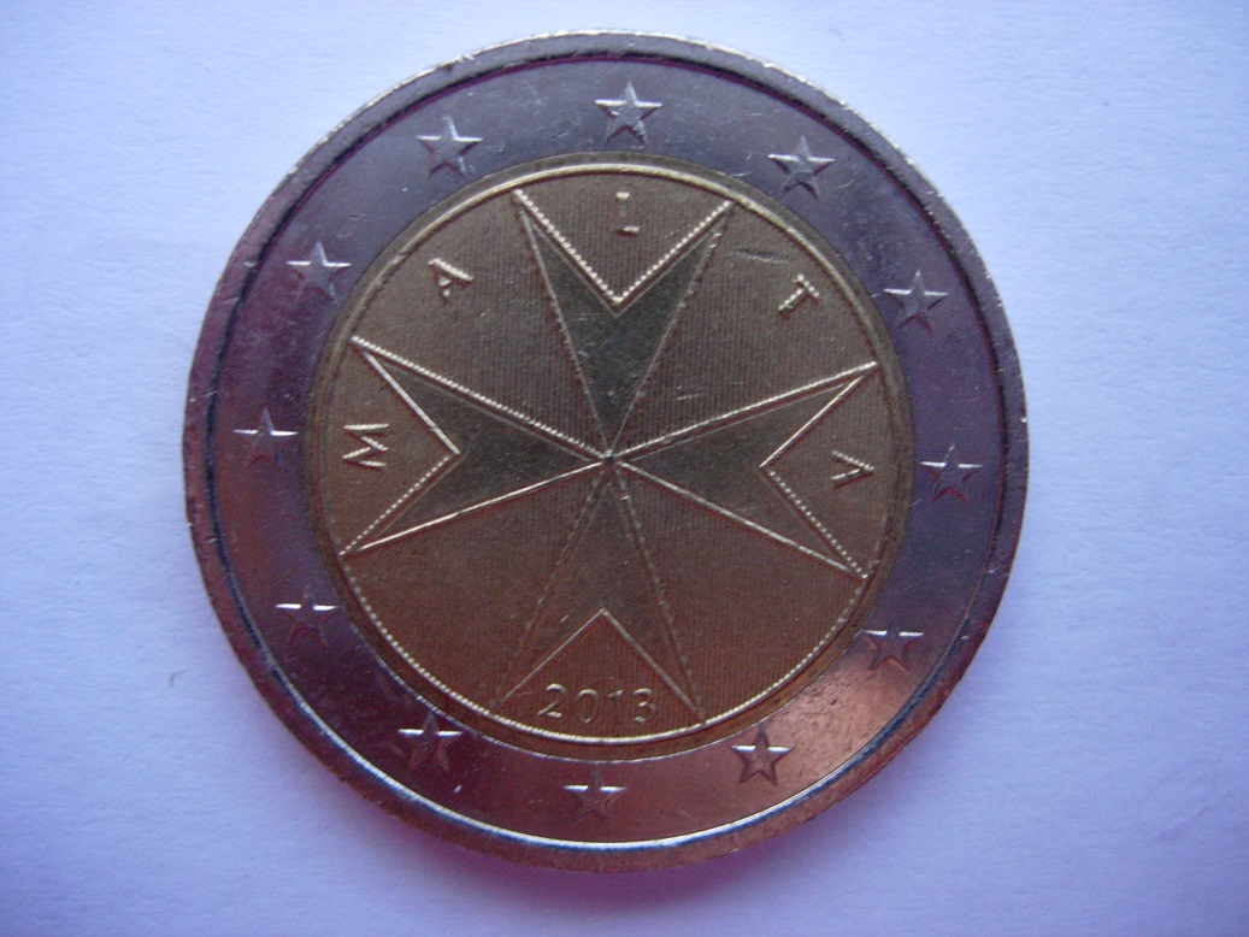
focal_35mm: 38
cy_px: 468
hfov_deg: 49.0
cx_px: 624
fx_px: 1371
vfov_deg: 37.7
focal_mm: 7.8
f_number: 2.8
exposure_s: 1/29.3
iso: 200
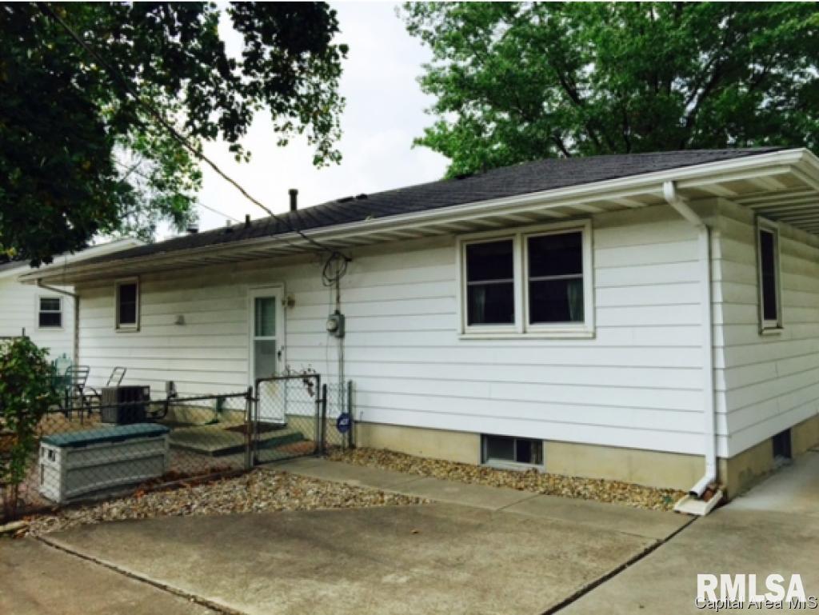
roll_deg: -0.2
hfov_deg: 61.6
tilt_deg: +1.9
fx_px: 686
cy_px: 308
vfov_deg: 48.3
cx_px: 410
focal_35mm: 29
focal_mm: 4.15
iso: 32
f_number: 2.2
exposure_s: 1/1276
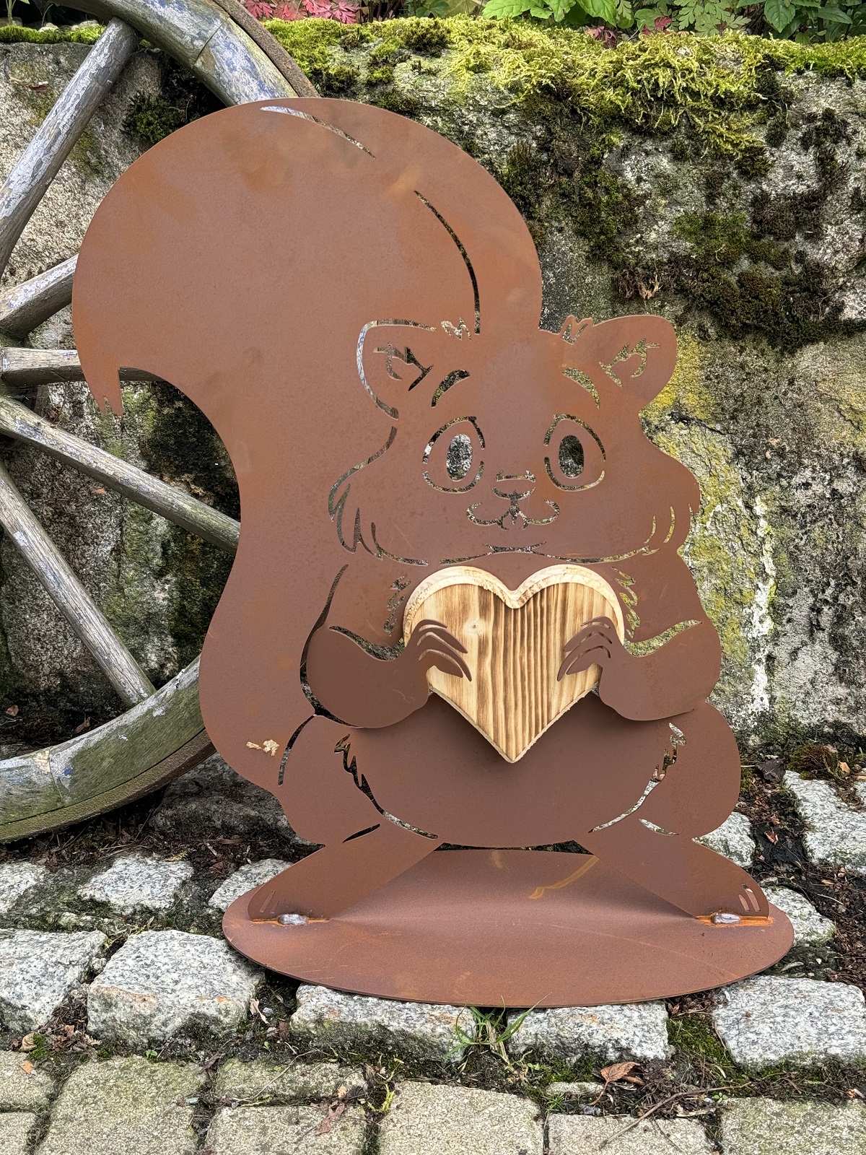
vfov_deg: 39.7
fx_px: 1601
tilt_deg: -17.2
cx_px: 433
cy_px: 578
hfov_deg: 30.3
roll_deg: +0.1
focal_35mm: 48
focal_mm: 6.76
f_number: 1.78
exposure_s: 1/196
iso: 64
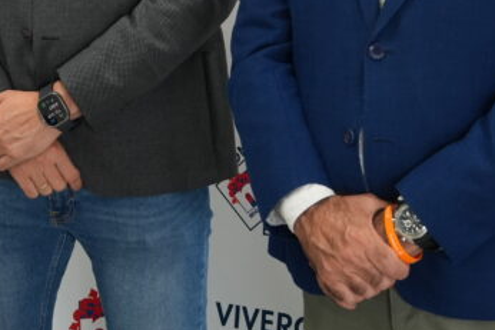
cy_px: -55
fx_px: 1891
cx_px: 57
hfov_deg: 14.8
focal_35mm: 137
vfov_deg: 9.9
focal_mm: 31
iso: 800
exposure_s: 1/100
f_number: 4.5
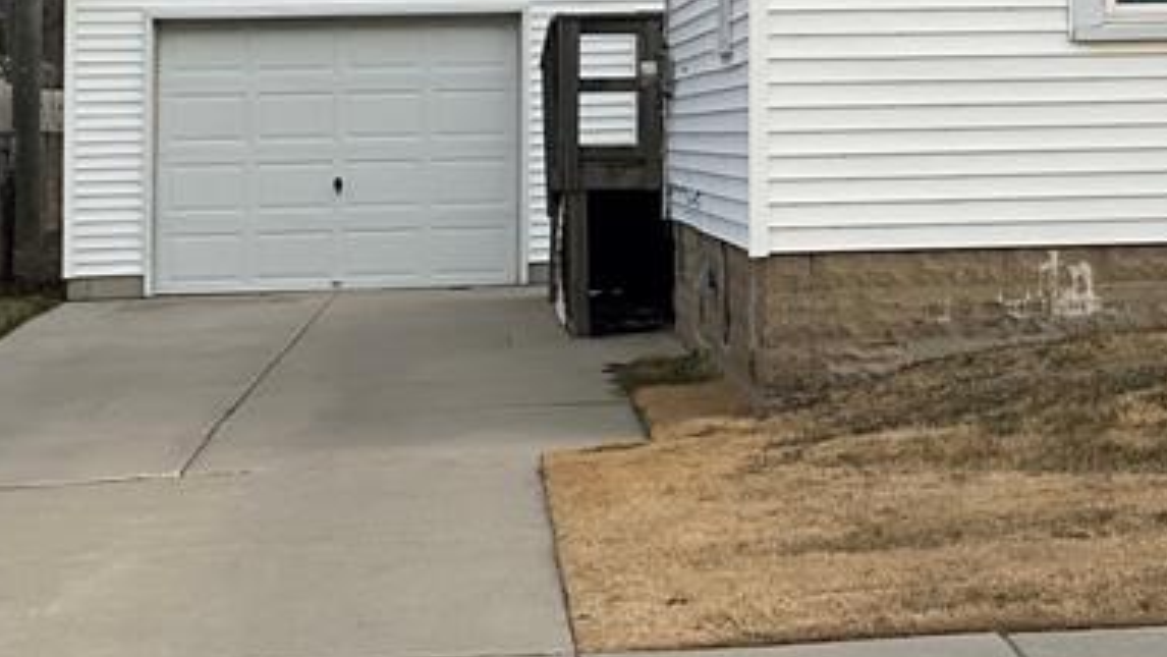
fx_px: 4704
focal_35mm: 152
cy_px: -214
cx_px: 1433
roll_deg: +1.3
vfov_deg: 7.9
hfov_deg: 13.7
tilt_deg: +2.6
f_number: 2
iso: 20
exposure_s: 1/841
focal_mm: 6
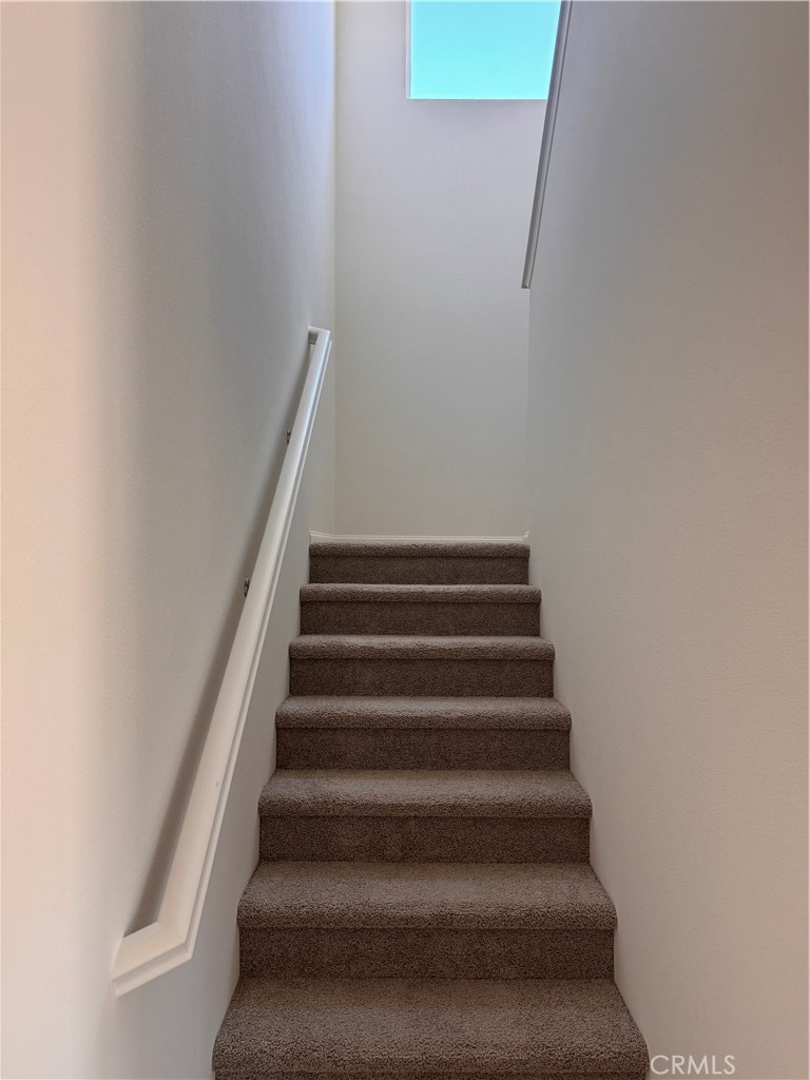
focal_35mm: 24
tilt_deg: +1.6
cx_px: 405
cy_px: 540
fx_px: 749
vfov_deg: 71.6
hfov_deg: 56.8
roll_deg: +0.3
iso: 125
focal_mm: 6.76
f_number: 1.78
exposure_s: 1/121
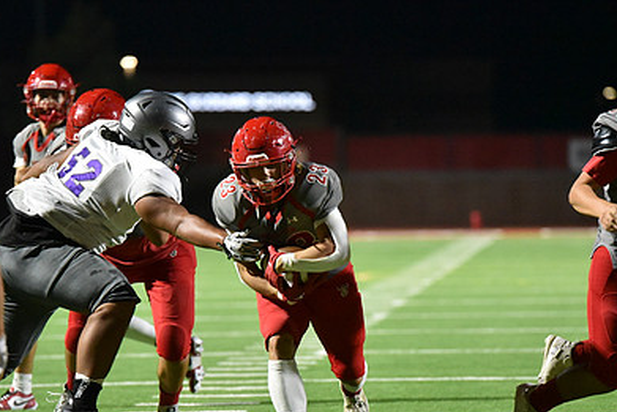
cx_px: 320
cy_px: 230
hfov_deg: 6.9
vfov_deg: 4.6
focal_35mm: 297
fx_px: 5092
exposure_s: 1/1000
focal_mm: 200
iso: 12800
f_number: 2.8
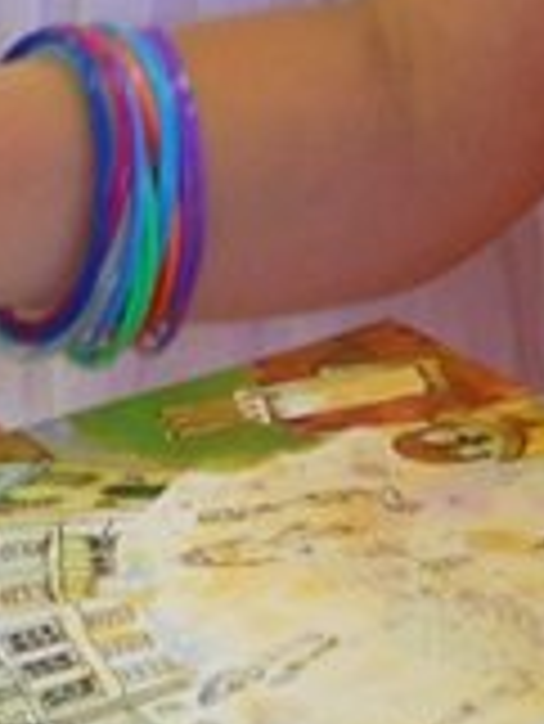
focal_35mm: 189
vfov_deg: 10.0
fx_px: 3955
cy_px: -481
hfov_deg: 7.8
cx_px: 540
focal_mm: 6.9
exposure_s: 1/30
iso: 200
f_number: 3.9
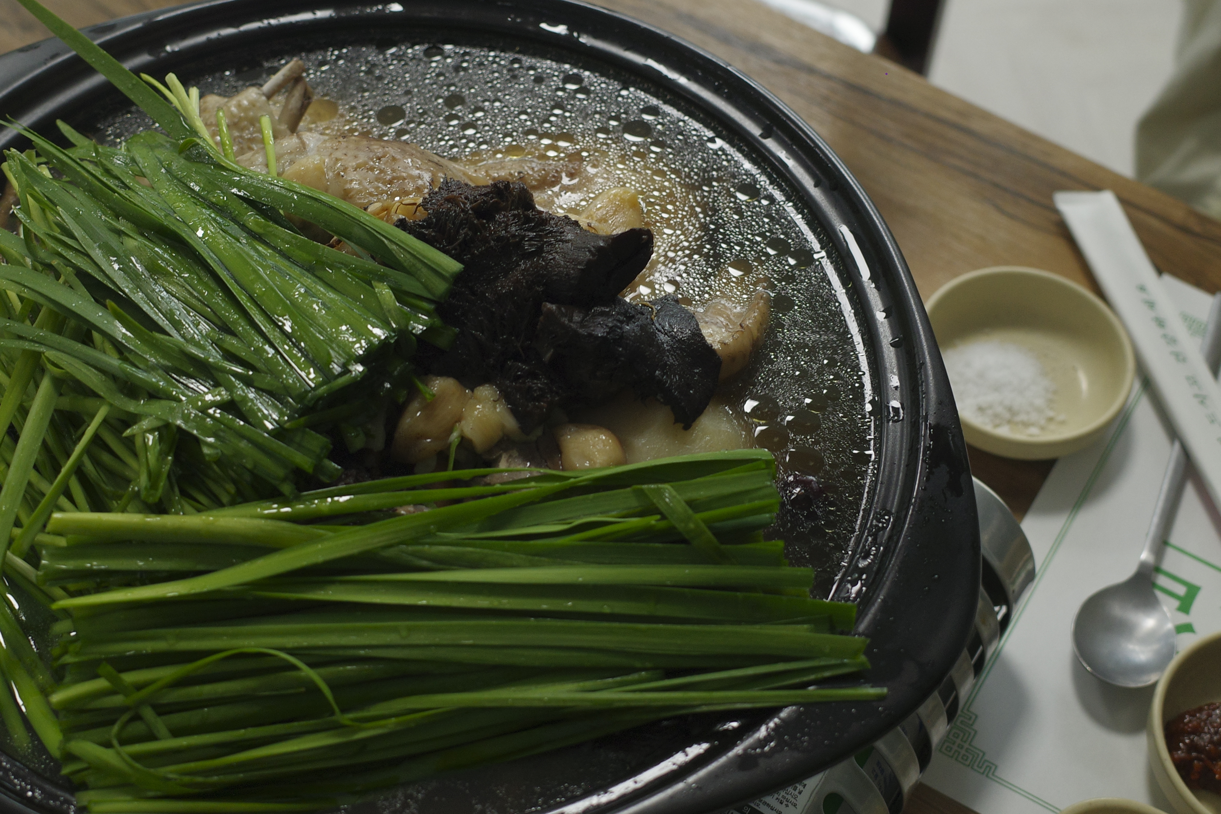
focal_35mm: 50
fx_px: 1696
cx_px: 610
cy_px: 407
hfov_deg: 39.6
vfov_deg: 27.0
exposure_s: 1/20
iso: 250
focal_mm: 18.3
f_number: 2.8
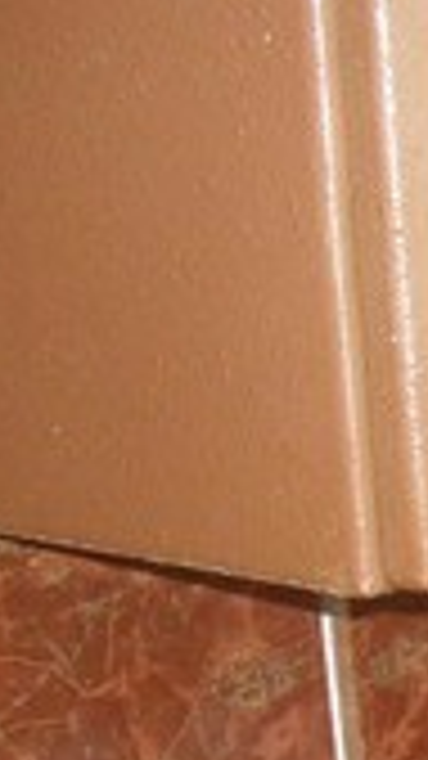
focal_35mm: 144
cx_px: 1383
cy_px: 782
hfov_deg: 7.3
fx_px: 2907
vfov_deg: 14.6
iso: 200
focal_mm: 6.3
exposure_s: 1/45
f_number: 3.2
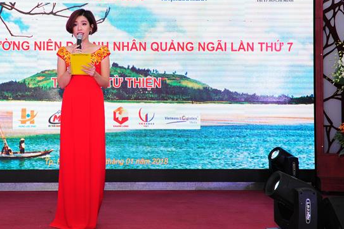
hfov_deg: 33.4
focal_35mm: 59
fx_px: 564
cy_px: 93
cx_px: 96
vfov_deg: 23.0
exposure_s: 1/200
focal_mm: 40
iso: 800
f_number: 6.3
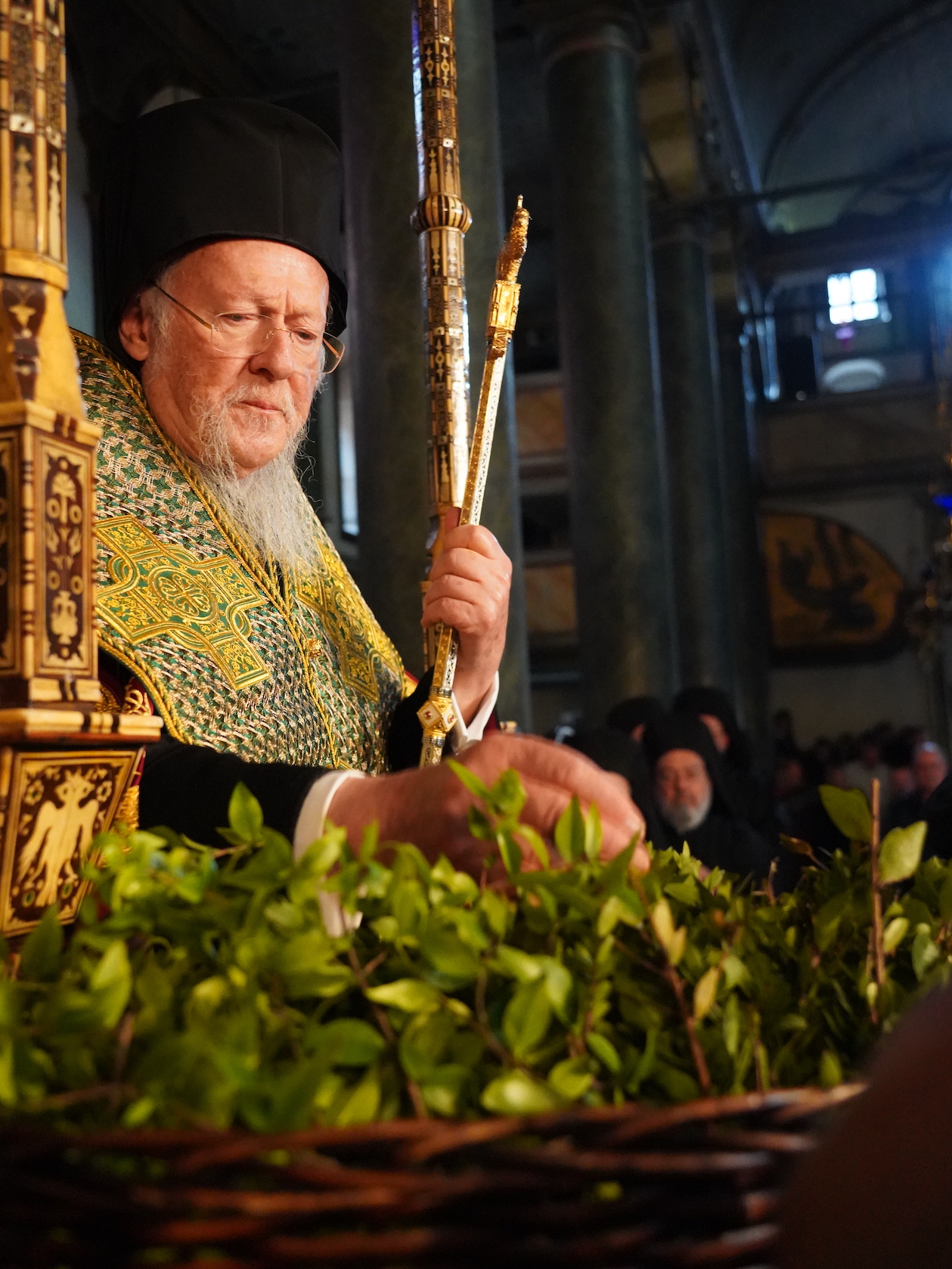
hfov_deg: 43.0
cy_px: 586
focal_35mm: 33
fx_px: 1210
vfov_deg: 55.3
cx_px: 474
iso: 10000
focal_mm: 30
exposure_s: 1/60
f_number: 4
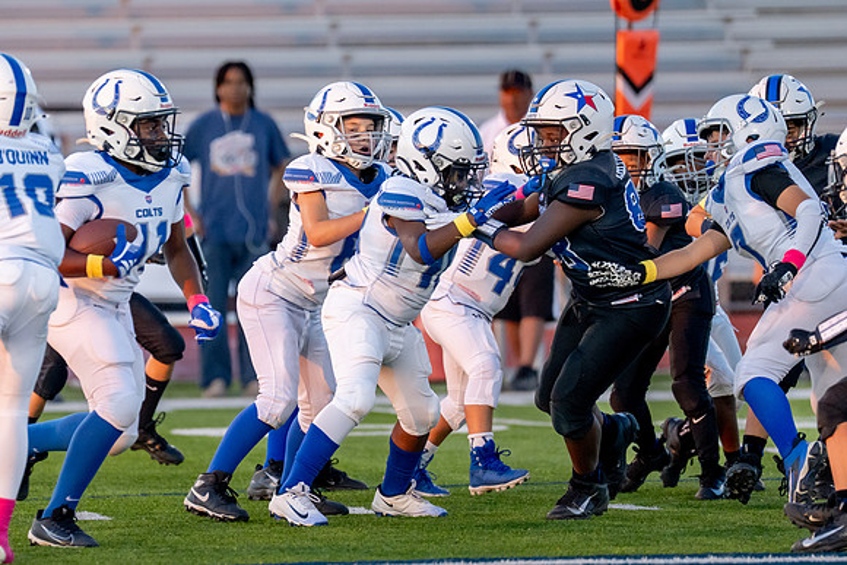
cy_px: 271
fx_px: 9944
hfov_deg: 4.9
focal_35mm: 423
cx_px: 267
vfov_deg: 3.3
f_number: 2.8
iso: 1000
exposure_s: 1/1250
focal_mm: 200
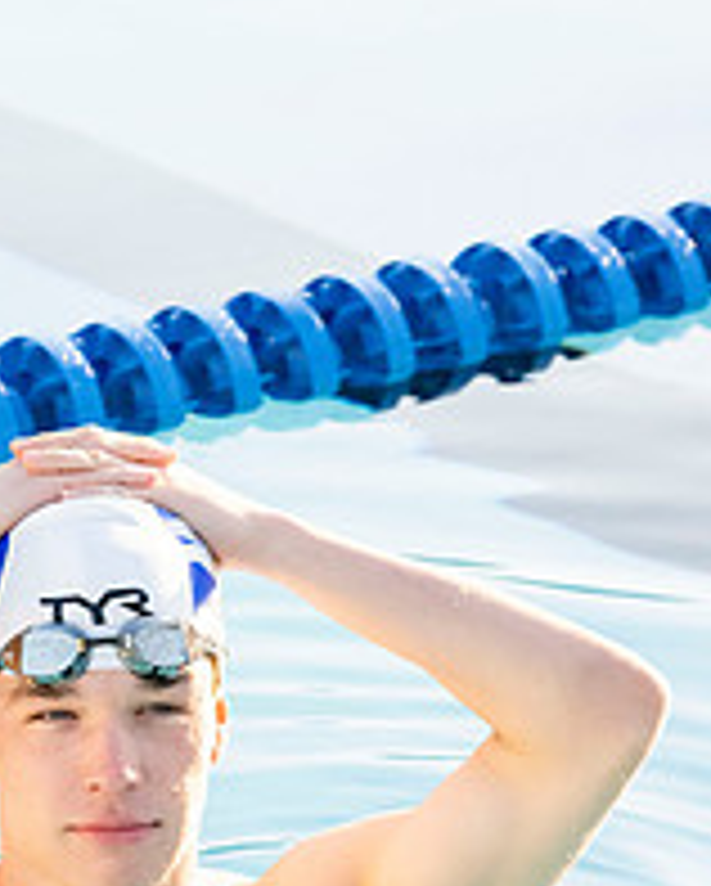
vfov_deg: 7.5
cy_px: 940
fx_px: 6750
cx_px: 90
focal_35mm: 257
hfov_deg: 6.0
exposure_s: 1/5000
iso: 3200
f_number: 5.6
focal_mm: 120
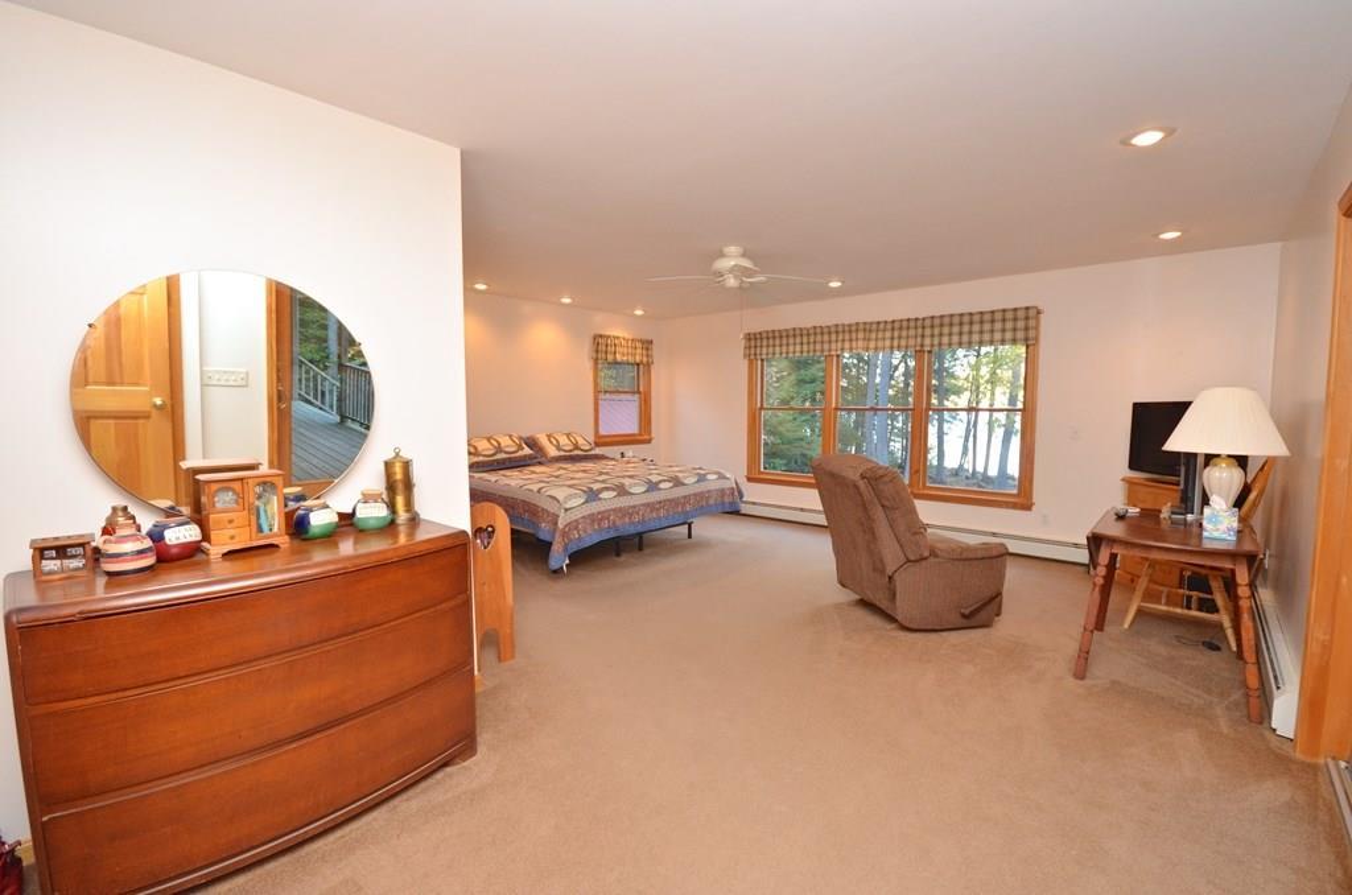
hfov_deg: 100.5
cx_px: 676
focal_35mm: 15
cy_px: 448
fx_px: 562
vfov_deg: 77.1
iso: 1100
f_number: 5.6
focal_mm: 10
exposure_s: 1/60
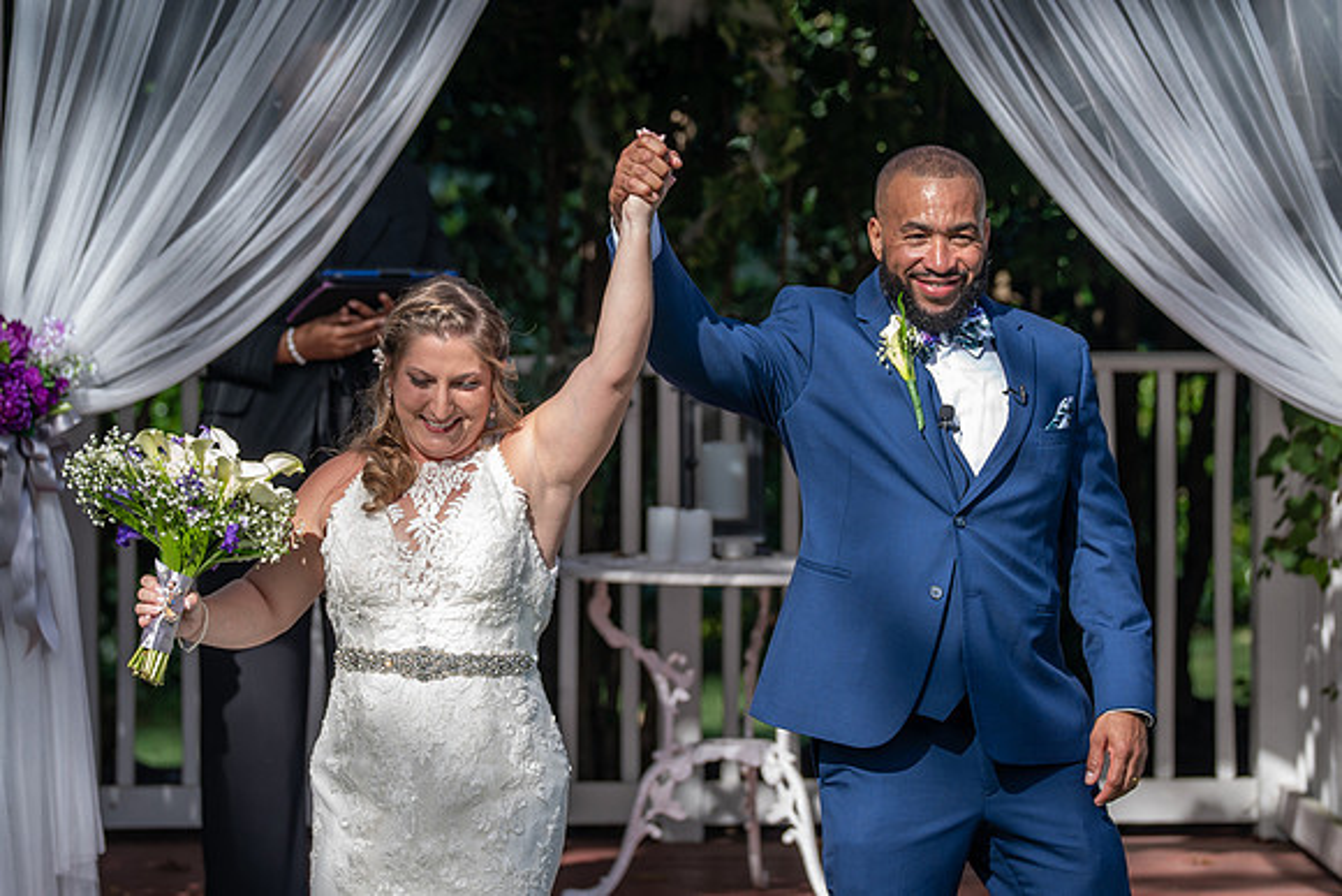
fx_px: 6054
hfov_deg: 12.6
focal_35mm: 162
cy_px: 436
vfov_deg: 8.5
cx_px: 706
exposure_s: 1/400
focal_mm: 120
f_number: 4
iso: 50
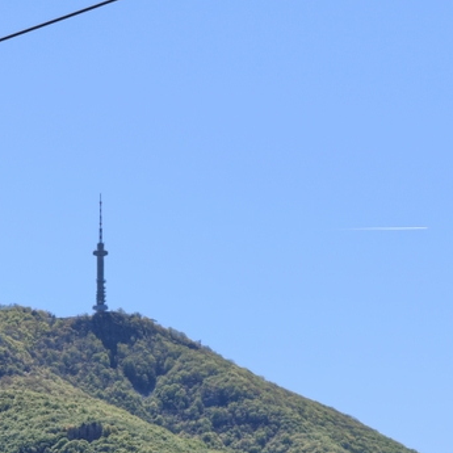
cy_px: 299
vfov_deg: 7.4
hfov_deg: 7.4
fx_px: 3494
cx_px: 129
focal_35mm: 236
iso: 50
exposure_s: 1/209
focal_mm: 17.27
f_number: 3
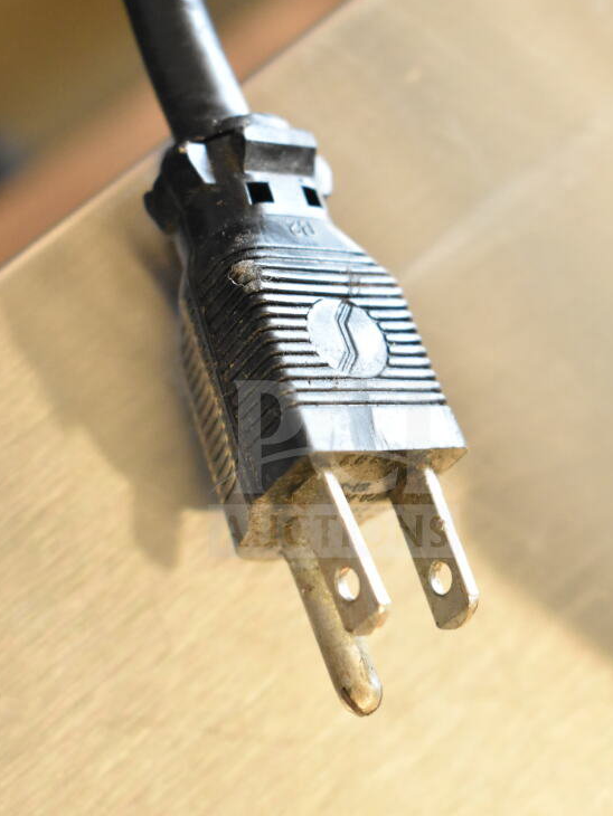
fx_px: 1534
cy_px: 468
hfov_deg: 22.6
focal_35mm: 65
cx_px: 333
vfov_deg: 29.8
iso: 3600
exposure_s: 1/60
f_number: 4.8
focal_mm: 36
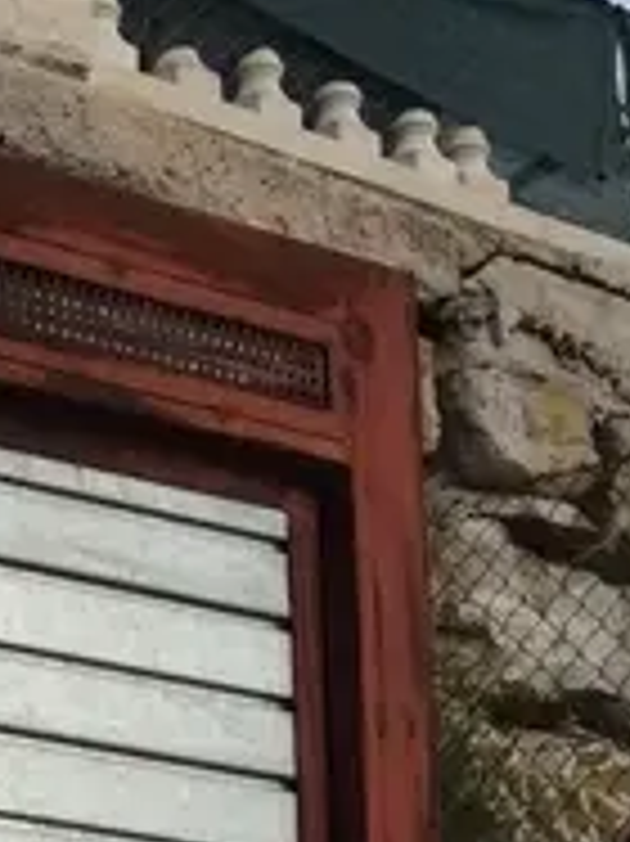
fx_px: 3425
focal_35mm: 141
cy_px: 1027
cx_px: -556
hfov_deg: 9.9
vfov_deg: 13.6
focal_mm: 3.3
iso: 32
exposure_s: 1/1972
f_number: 2.4
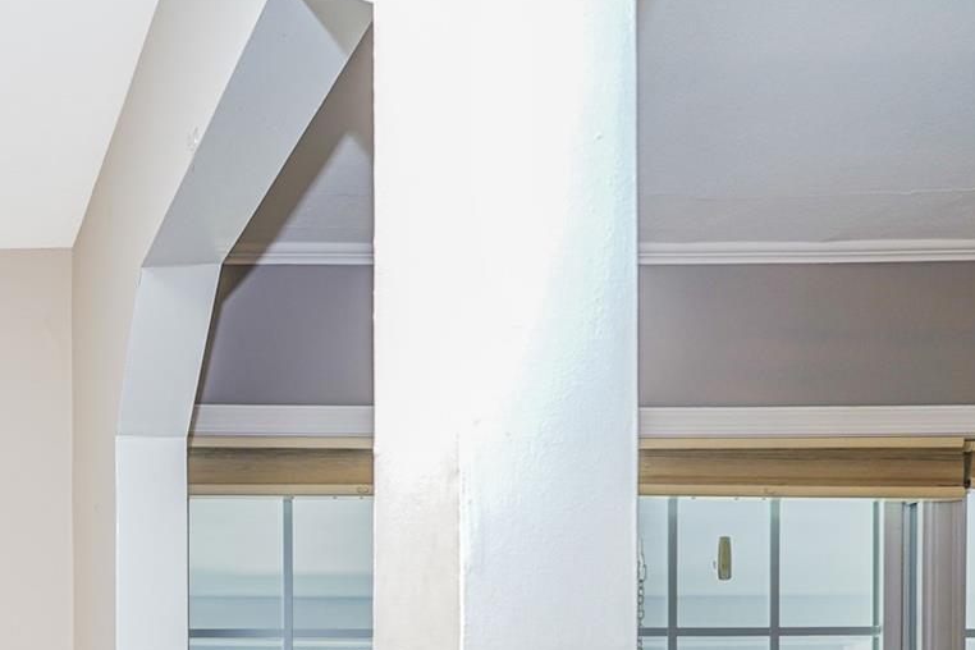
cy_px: 823
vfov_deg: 26.2
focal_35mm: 44
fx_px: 1201
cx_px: -154
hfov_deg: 35.9
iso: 64
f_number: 4
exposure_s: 1/30
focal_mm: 16.5
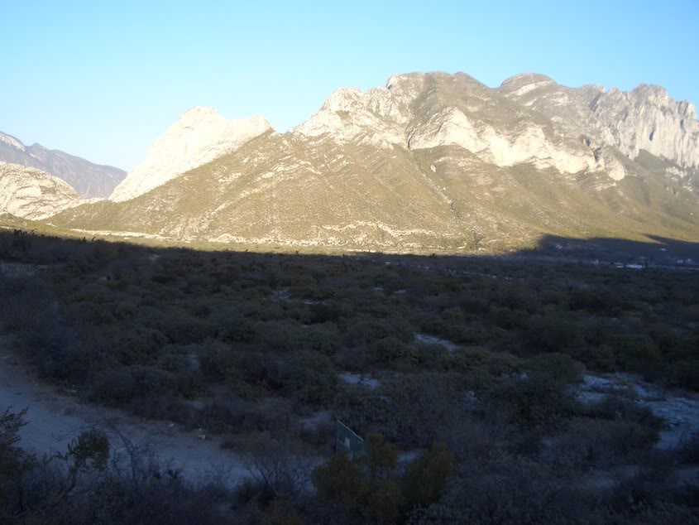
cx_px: 350
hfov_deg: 52.6
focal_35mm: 35
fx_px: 707
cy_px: 262
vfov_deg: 40.7
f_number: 4.3
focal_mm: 5.8
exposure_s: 1/200
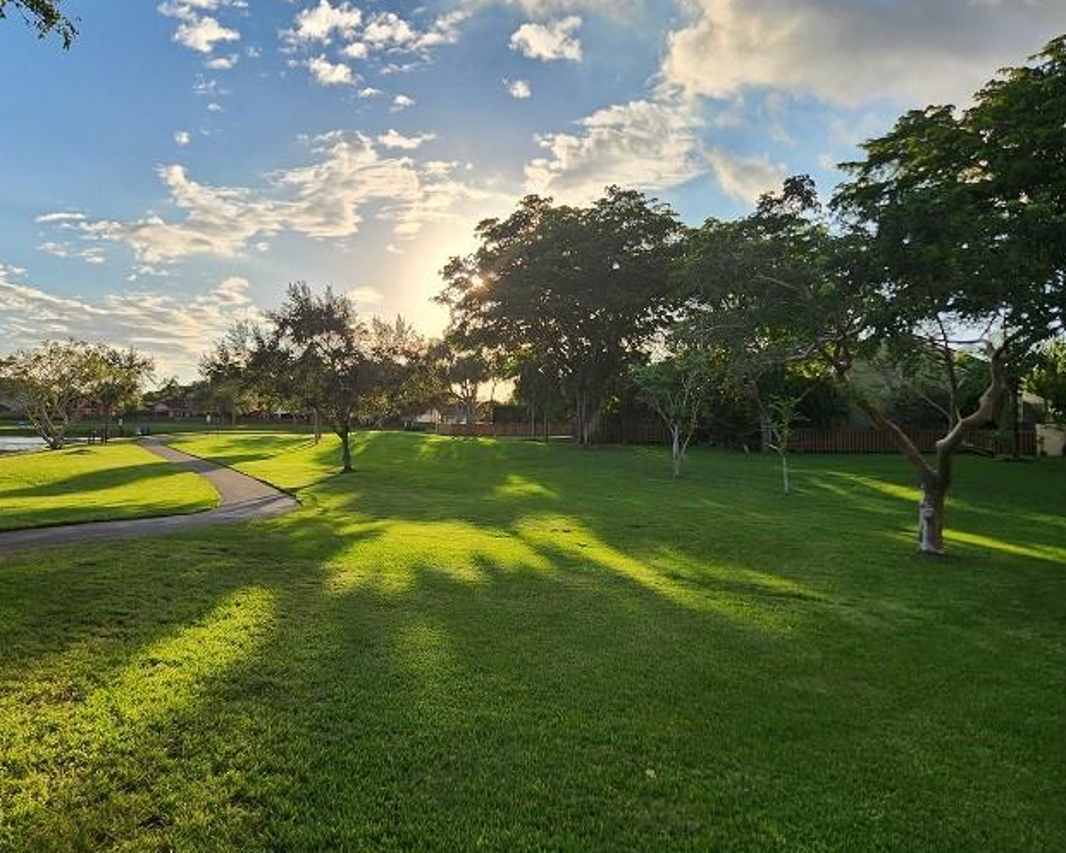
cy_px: 370
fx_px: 915
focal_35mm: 29
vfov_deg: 49.8
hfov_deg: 59.7
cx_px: 400
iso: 20
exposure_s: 1/1645
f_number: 1.8
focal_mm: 5.4
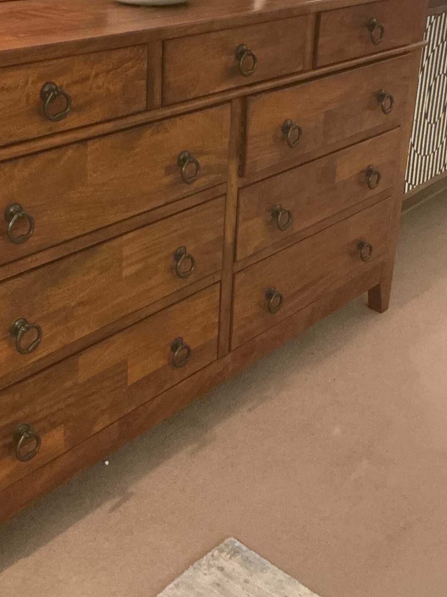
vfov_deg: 40.3
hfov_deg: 31.0
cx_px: 120
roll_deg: +0.1
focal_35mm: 46
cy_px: 165
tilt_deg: -18.7
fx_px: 792
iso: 250
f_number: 1.8
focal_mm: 3
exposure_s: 1/30
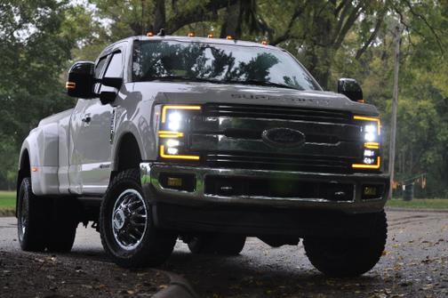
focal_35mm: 105
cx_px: 224
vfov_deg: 13.0
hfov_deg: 19.5
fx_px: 1305
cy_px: 149
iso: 320
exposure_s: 1/400
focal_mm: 70
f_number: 4.5
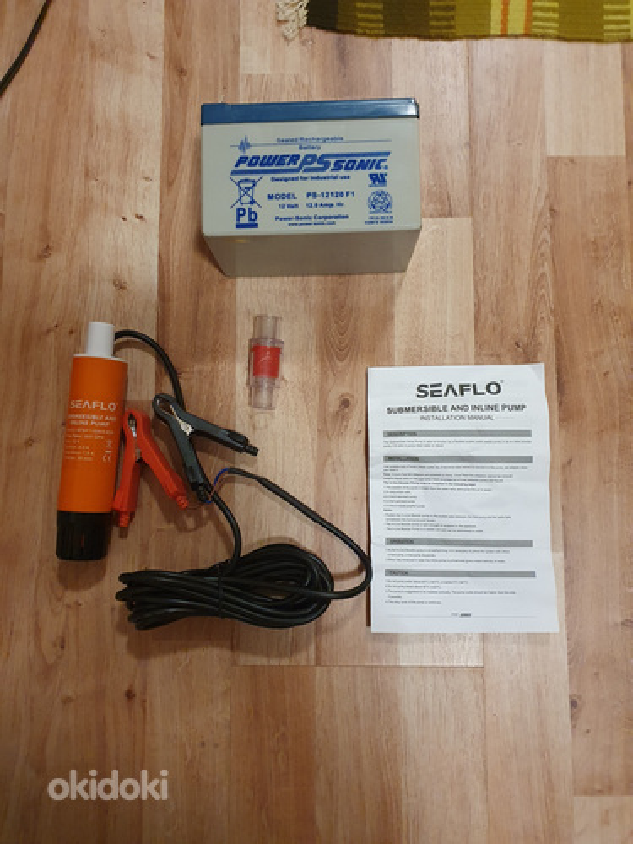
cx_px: 316
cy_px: 422
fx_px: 634
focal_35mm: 26
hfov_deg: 53.1
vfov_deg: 67.3
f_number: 2.4
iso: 640
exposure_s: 1/50
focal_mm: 4.32
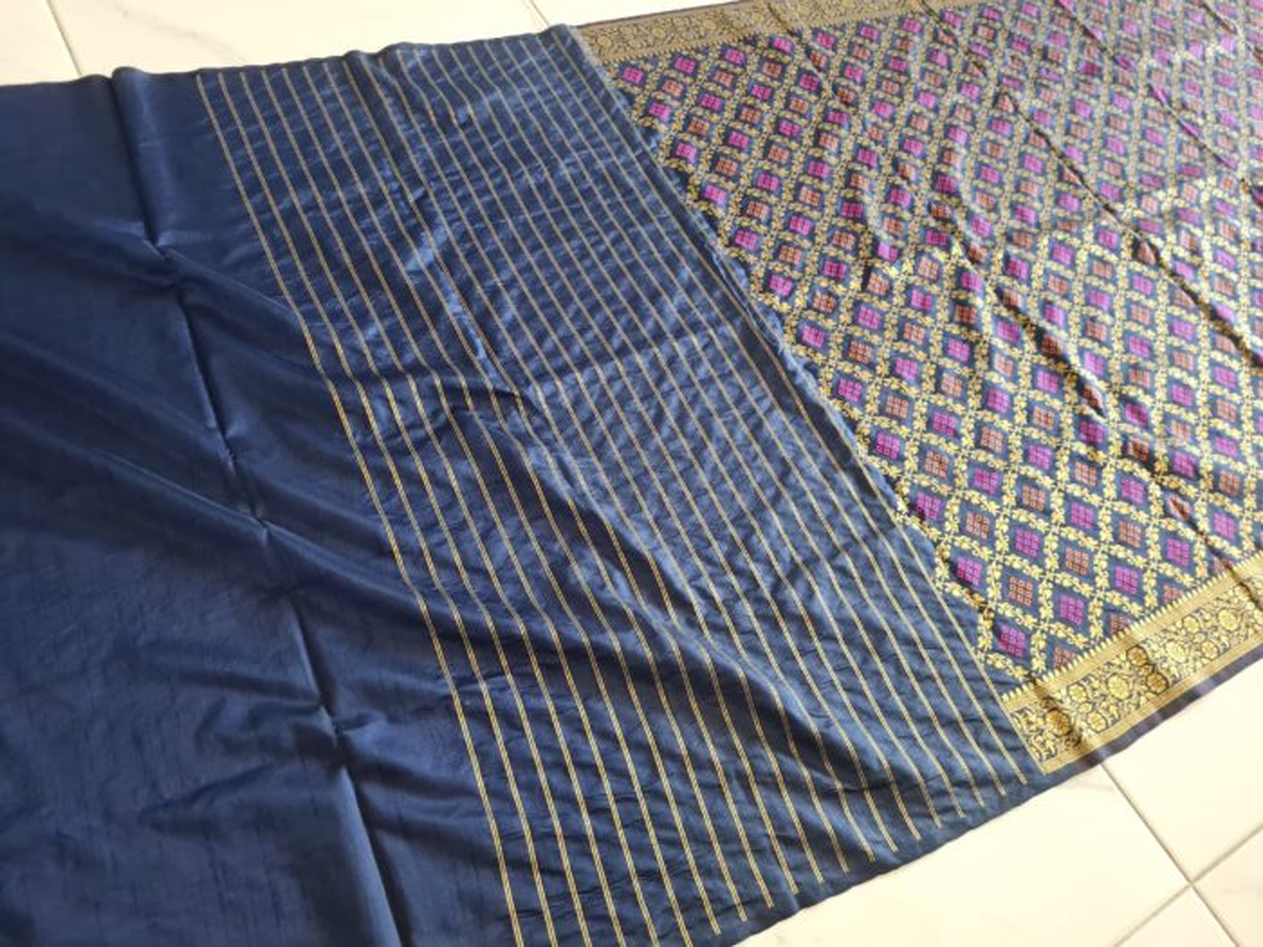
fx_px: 949
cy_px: 474
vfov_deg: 53.1
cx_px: 632
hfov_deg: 67.3
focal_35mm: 26
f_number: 1.8
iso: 400
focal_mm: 5.4
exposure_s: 1/40
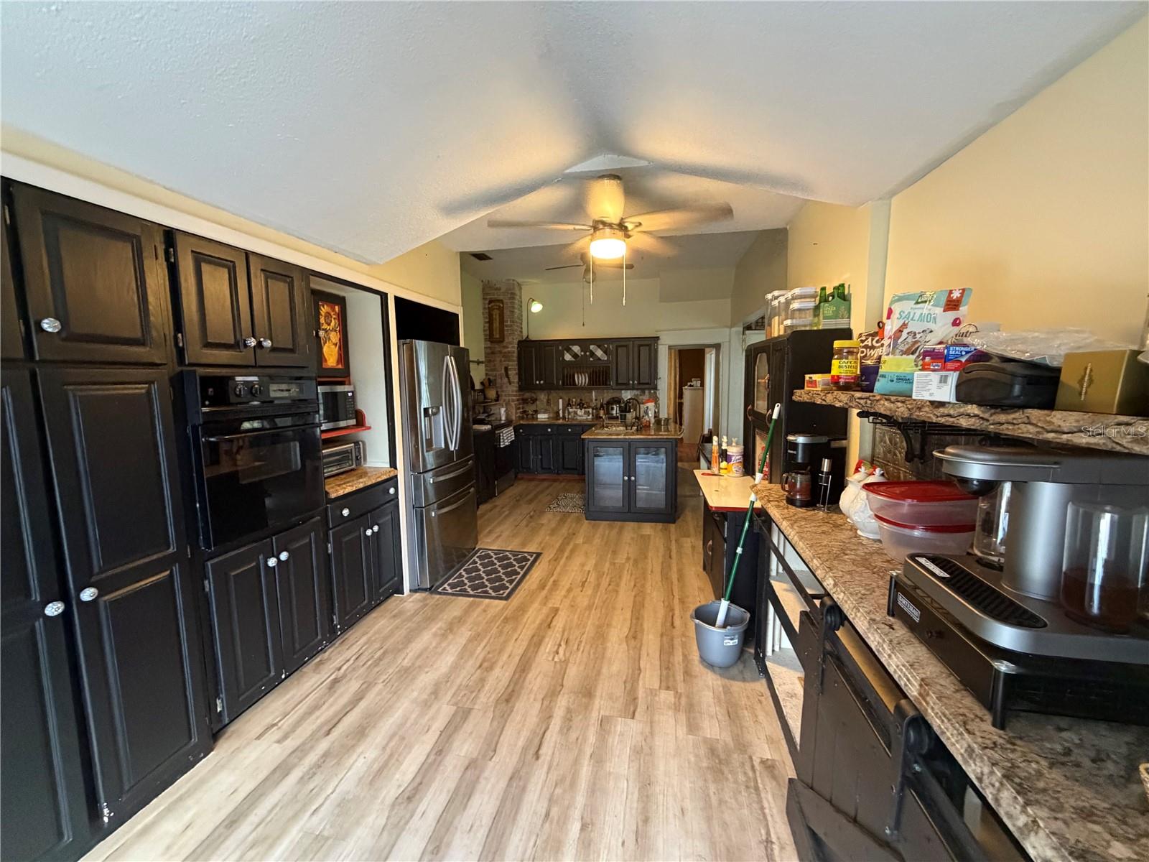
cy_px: 431
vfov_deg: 85.7
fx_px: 465
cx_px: 574
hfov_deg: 102.1
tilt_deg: -6.2
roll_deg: +1.2
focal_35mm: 14
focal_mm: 2.22
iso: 640
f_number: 2.2
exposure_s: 1/60
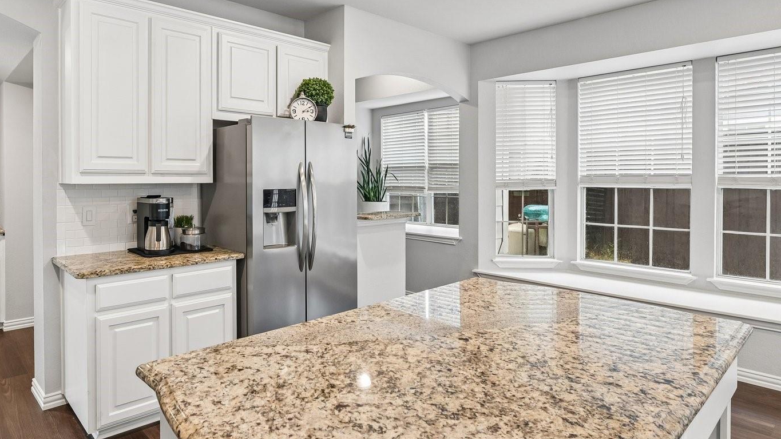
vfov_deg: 51.3
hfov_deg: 80.4
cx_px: 318
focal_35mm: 22
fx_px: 456
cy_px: 183
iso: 400
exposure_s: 1/13
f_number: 8
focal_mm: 14
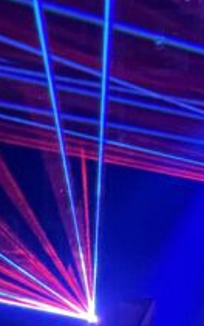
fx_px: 4578
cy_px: 372
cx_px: 505
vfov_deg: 4.1
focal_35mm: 515
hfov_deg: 2.5
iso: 800
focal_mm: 16.89
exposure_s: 1/40
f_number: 2.8
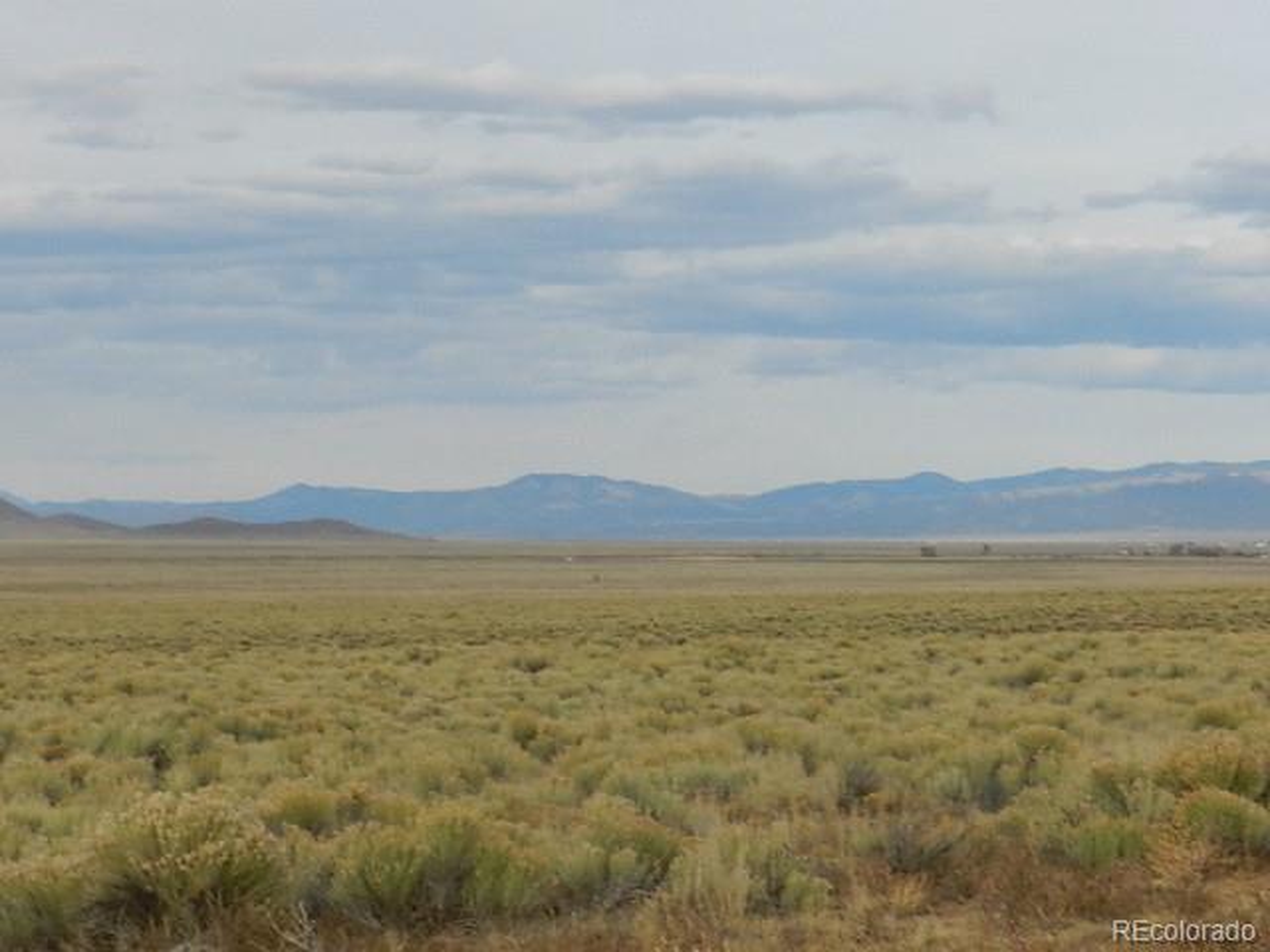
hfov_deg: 17.1
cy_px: 476
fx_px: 4219
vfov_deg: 12.9
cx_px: 635
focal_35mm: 115
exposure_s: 1/60
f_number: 4.8
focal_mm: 20.5
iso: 160
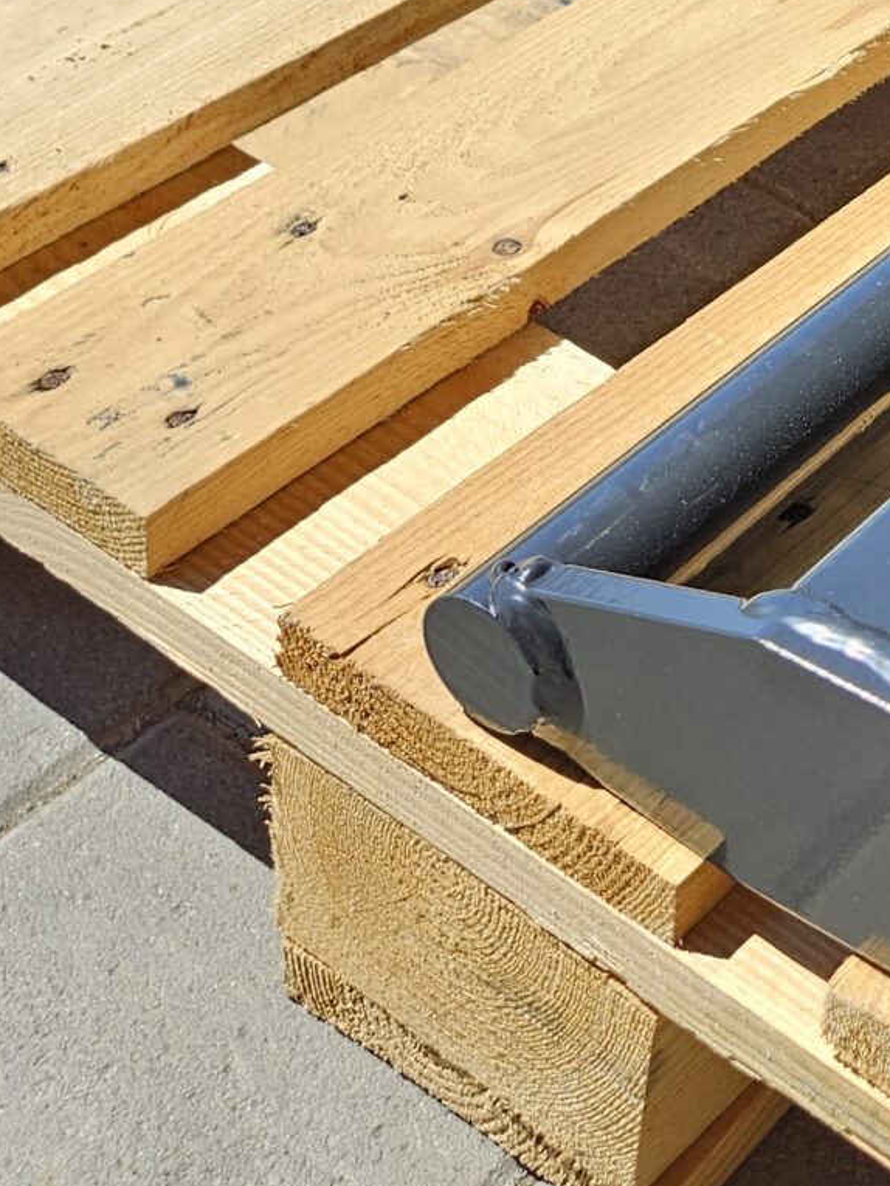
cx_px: 1457
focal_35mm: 77
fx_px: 2639
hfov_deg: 16.8
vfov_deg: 22.9
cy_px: -291
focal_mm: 5.4
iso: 25
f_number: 1.8
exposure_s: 1/1050
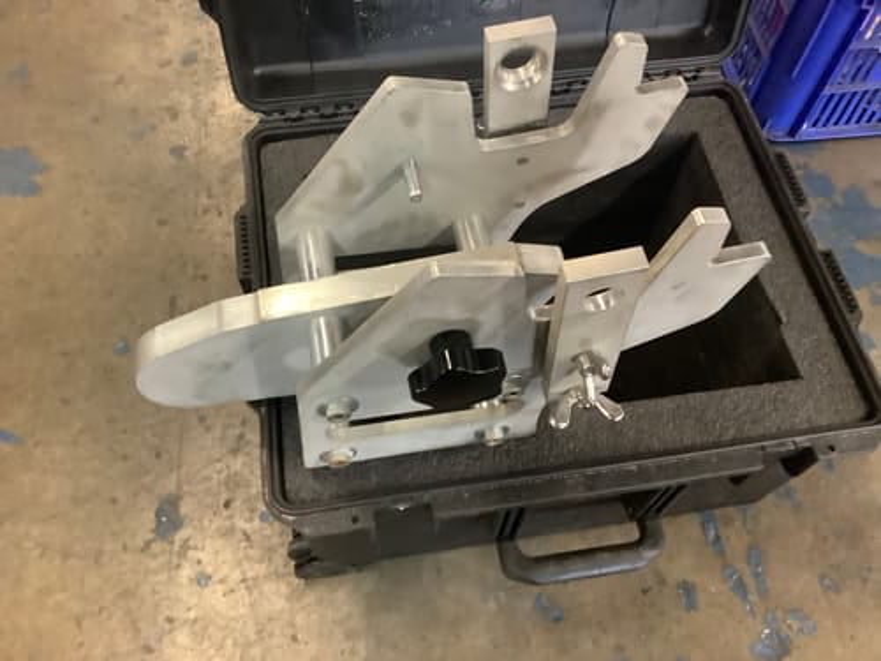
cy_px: 330
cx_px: 440
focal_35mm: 31
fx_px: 789
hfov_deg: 58.4
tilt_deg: -60.4
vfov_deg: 45.4
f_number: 2.4
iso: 500
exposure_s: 1/25
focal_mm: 3.3
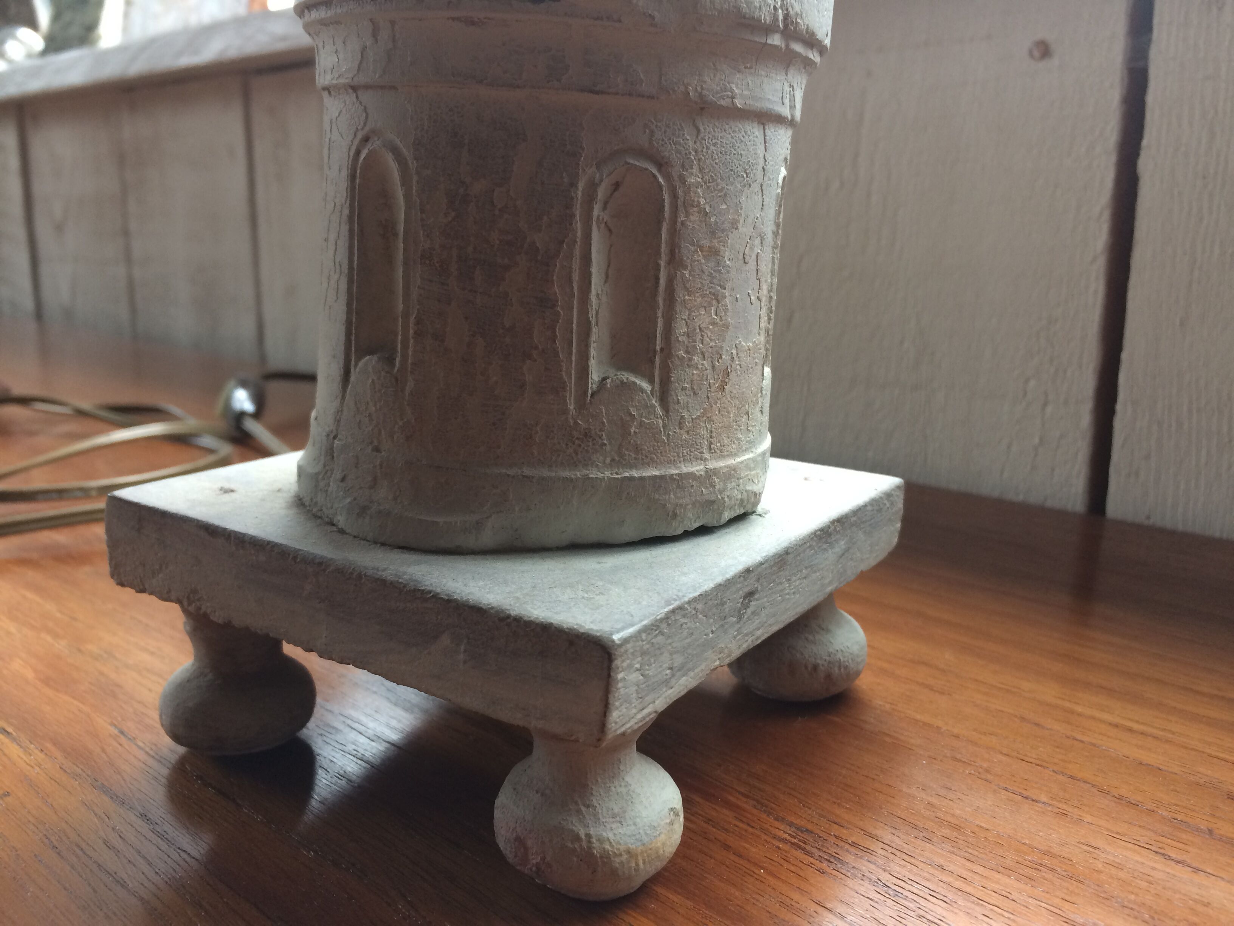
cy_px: 463
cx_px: 617
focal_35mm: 29
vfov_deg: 48.2
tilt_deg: -14.2
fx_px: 1034
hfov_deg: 61.7
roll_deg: -0.7
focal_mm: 4.15
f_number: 2.2
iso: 125
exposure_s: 1/33
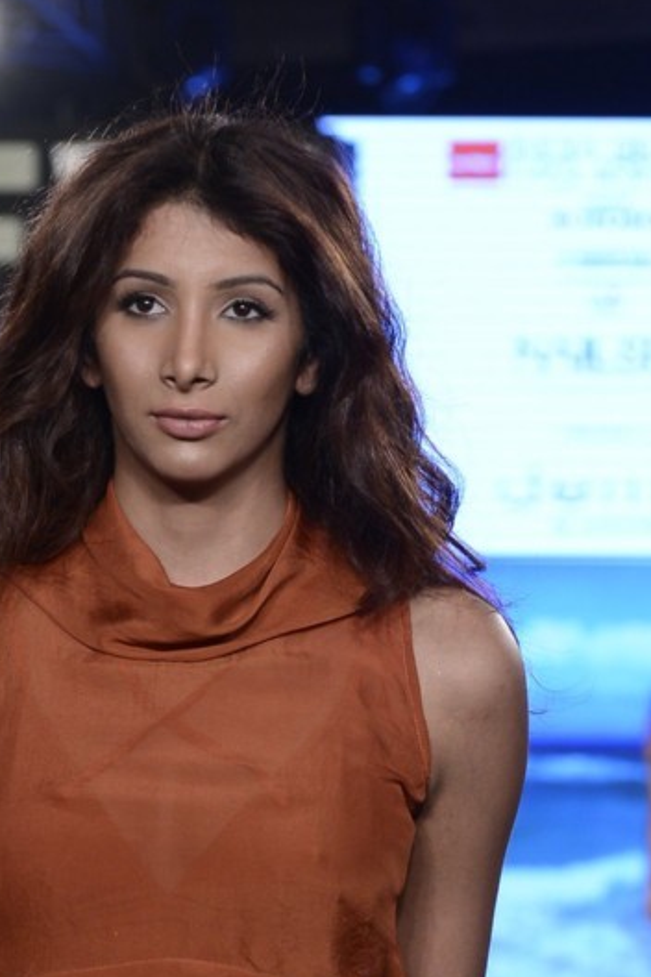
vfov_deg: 9.5
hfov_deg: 6.5
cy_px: 1386
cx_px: 129
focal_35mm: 212
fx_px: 5750
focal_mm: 70
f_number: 4.5
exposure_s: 1/250
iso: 800
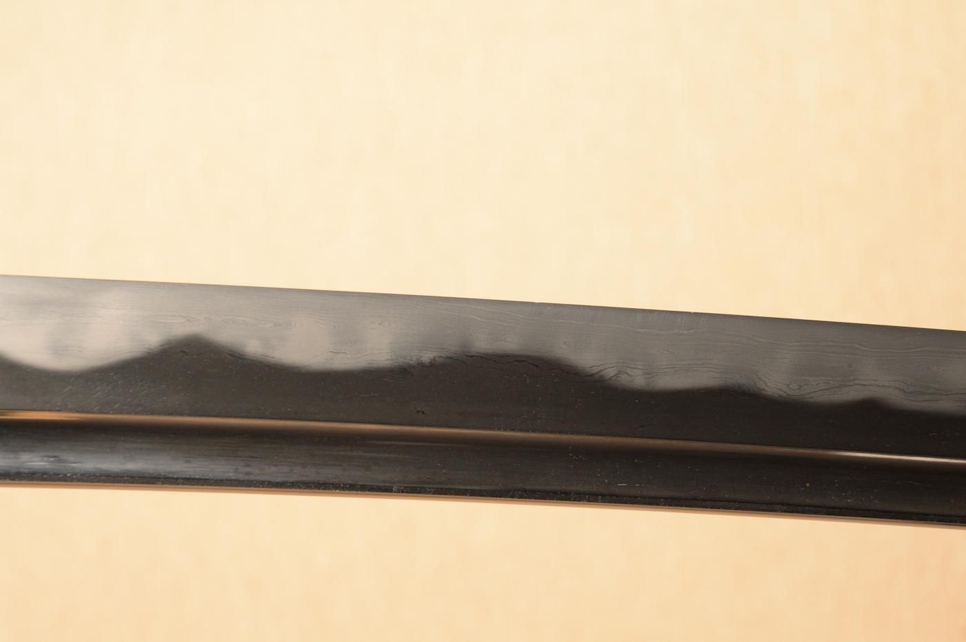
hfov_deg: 17.1
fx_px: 3217
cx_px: 483
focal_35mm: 120
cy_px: 321
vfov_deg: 11.4
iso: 400
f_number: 11
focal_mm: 80
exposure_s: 1/2
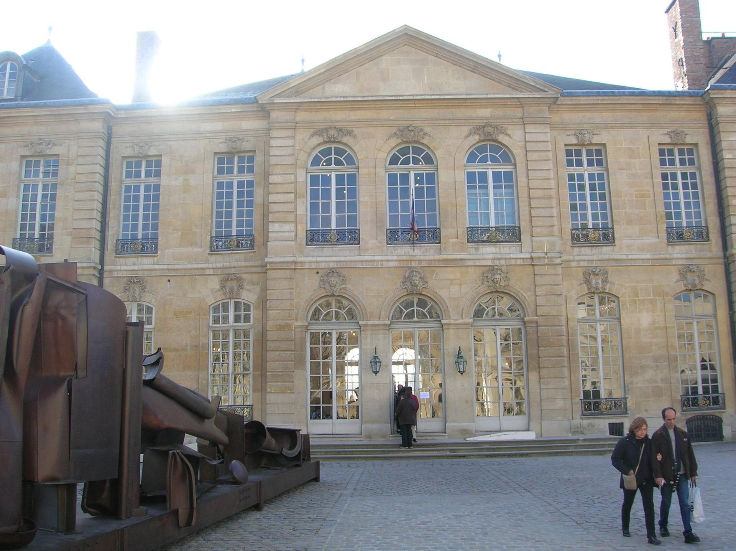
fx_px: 722
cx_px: 368
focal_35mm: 34
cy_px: 276
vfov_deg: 41.7
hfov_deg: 54.0
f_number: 4.9
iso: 50
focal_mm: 5.7
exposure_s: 1/99.7
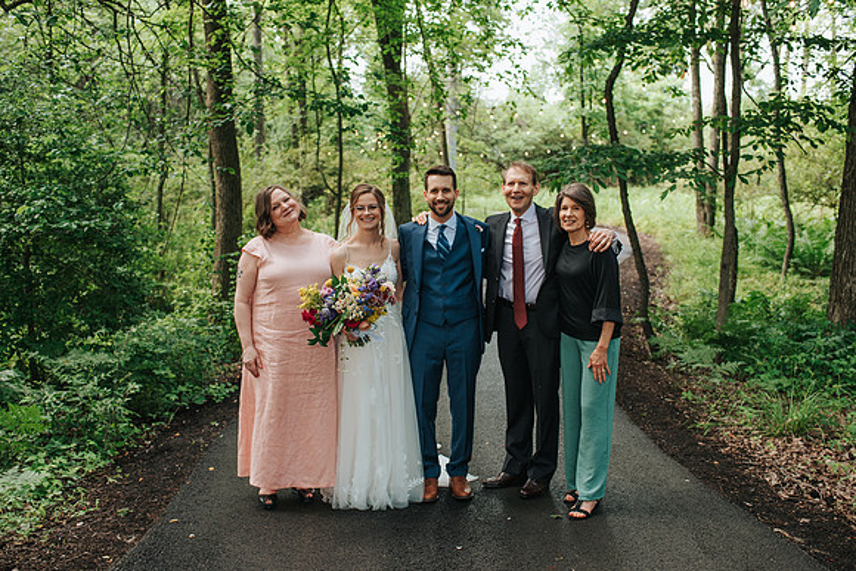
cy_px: 304
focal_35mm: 38
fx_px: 910
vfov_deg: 34.8
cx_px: 427
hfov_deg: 50.4
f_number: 3.2
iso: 560
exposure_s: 1/320
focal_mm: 35
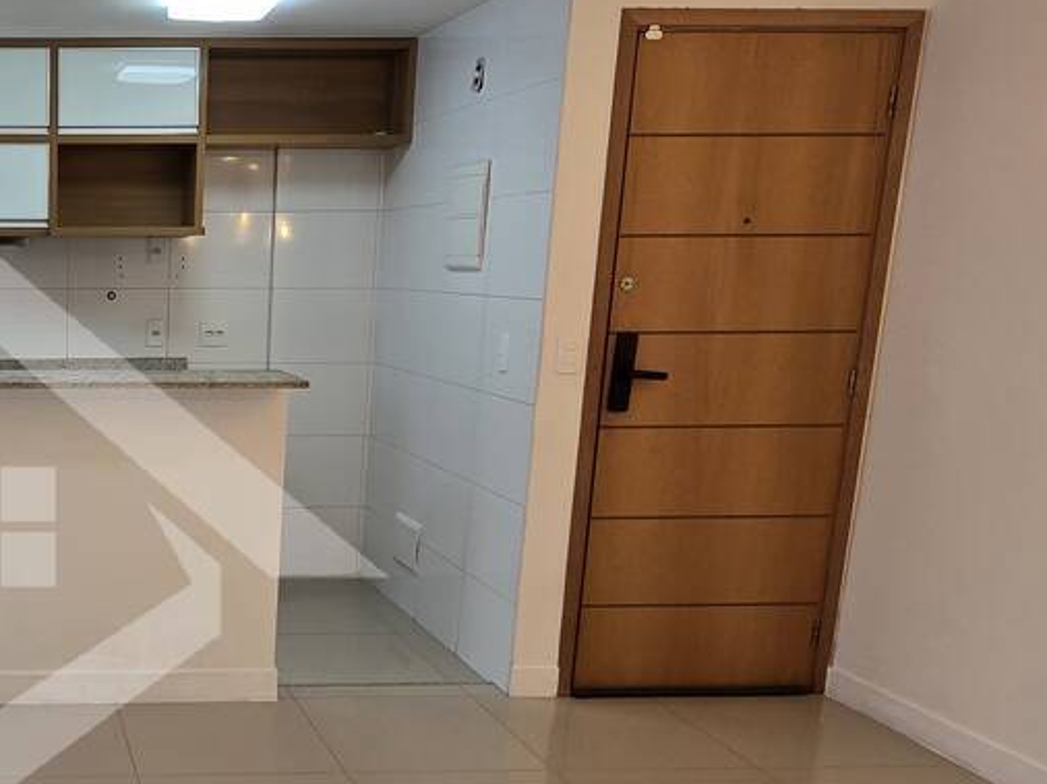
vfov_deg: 38.2
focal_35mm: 37
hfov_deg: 43.0
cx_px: -4
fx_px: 1119
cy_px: 527
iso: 50
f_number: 2.2
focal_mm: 2.2
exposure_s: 1/60
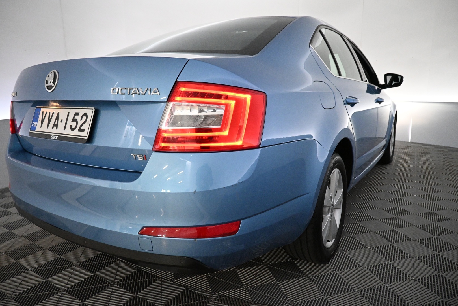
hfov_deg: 73.7
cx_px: 229
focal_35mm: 24
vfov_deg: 53.1
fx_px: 305
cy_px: 153
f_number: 3.5
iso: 4000
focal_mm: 16
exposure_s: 1/400
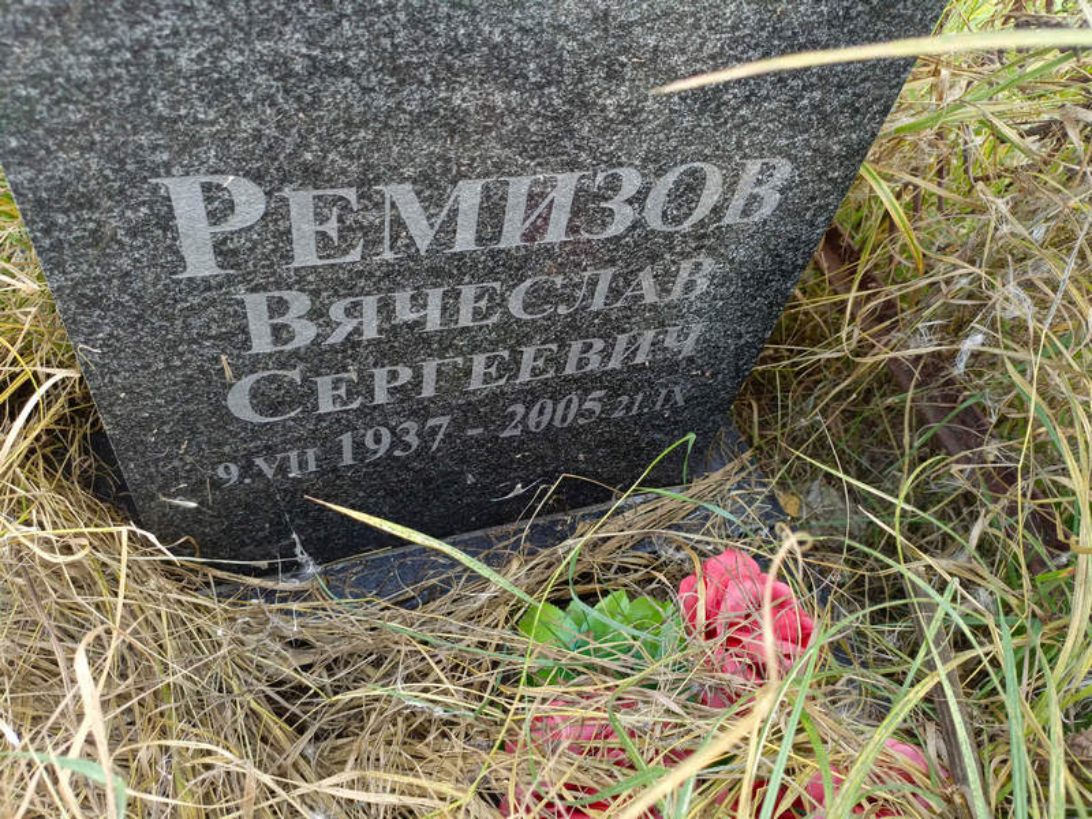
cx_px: 546
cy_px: 410
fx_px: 789
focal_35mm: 25
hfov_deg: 69.4
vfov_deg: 54.9
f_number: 1.69
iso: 239
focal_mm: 4.76
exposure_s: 1/50
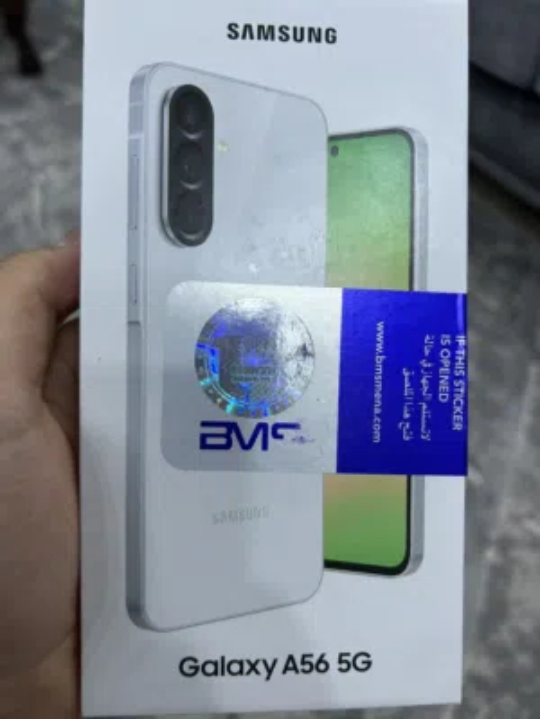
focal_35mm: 26
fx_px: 541
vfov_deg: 67.3
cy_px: 360
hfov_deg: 53.1
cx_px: 270
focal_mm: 5.7
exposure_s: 1/121
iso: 100
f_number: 1.5
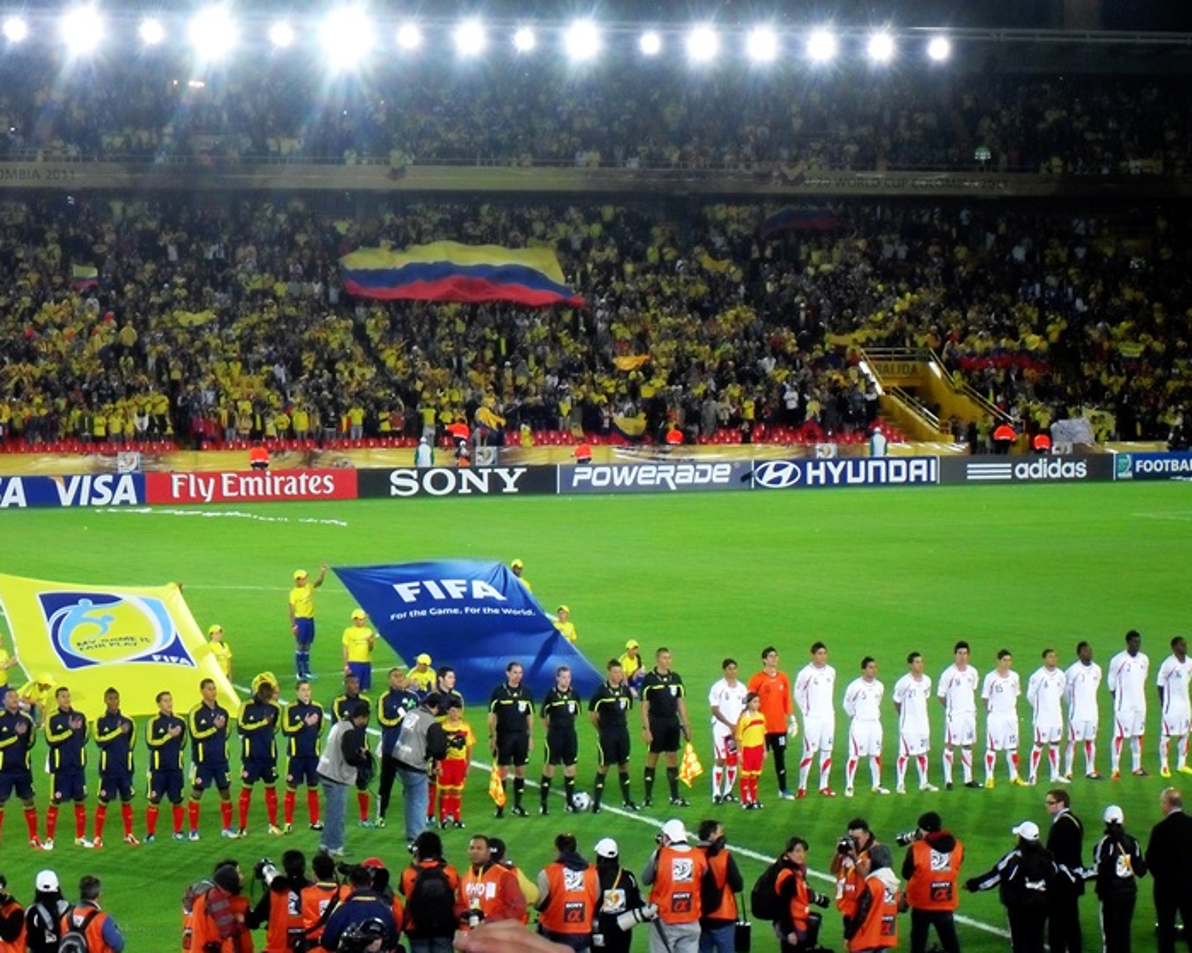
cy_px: 478
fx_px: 3880
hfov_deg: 17.5
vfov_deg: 14.0
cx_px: 563
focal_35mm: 110
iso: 240
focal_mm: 18.9
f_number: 5.8
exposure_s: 1/60
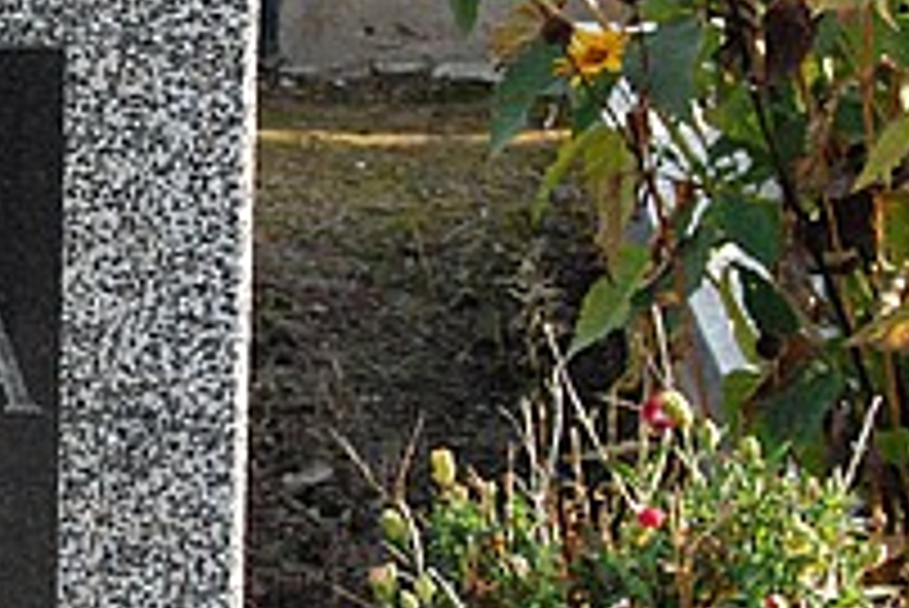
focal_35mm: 190
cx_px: -387
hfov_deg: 10.5
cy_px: 257
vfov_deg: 7.2
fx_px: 4801
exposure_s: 1/400
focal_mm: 40
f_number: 10
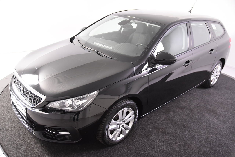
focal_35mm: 33
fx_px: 215
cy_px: 78
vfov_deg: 40.0
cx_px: 118
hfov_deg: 57.2
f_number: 3.2
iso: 1600
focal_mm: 22
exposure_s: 1/40
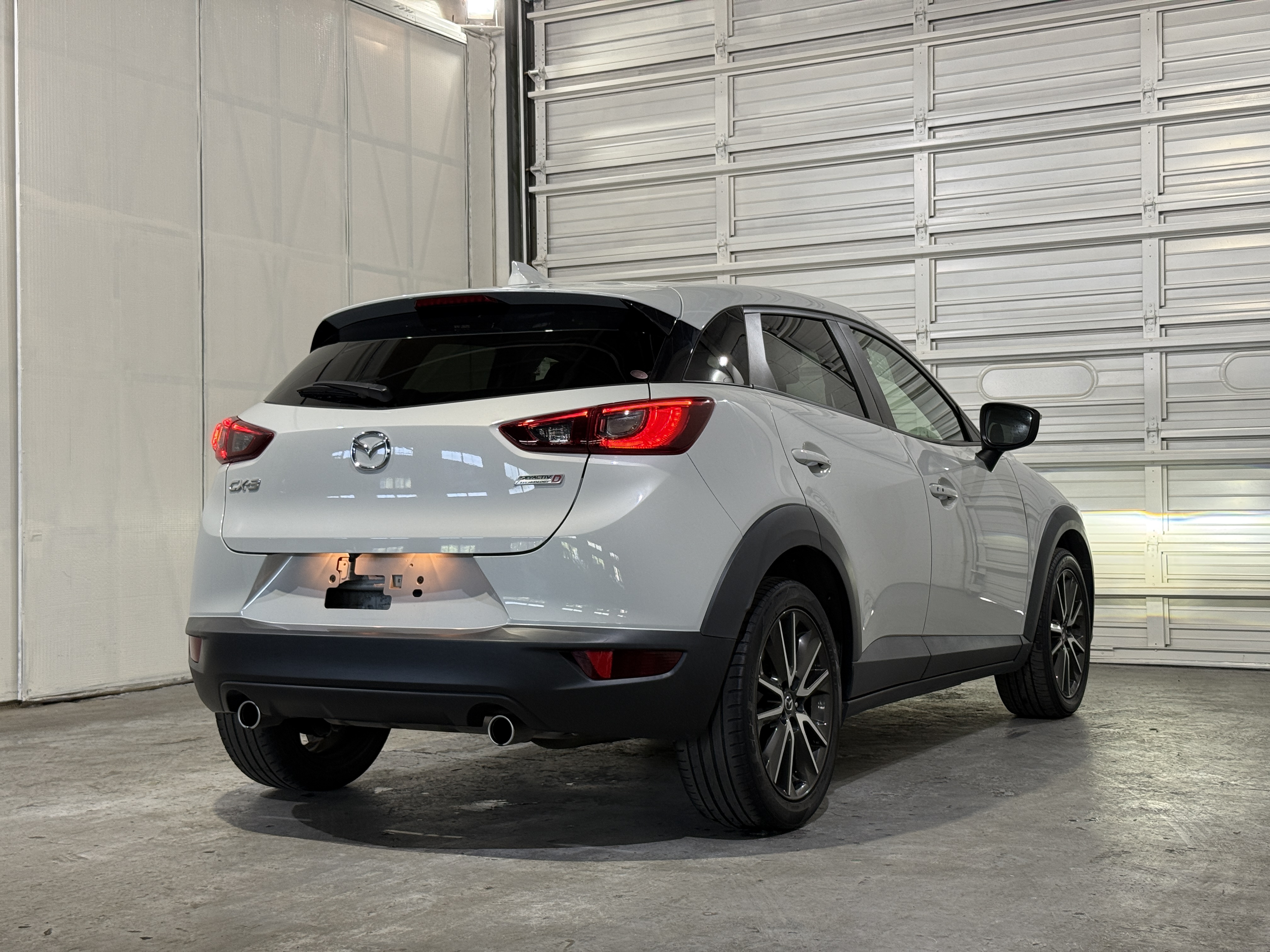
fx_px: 1761
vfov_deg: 30.3
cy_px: 476
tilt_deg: +0.6
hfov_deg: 39.7
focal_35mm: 48
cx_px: 635
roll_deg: +0.6
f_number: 1.78
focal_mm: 6.76
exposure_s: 1/60
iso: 80
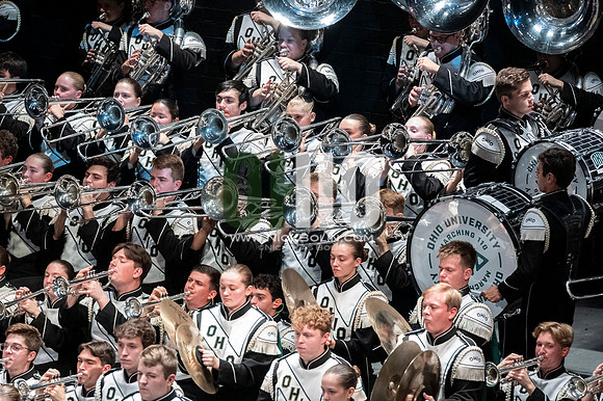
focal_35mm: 300
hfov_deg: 6.9
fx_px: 5022
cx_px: 302
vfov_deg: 4.6
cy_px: 200
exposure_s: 1/500
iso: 4000
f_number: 4
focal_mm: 200
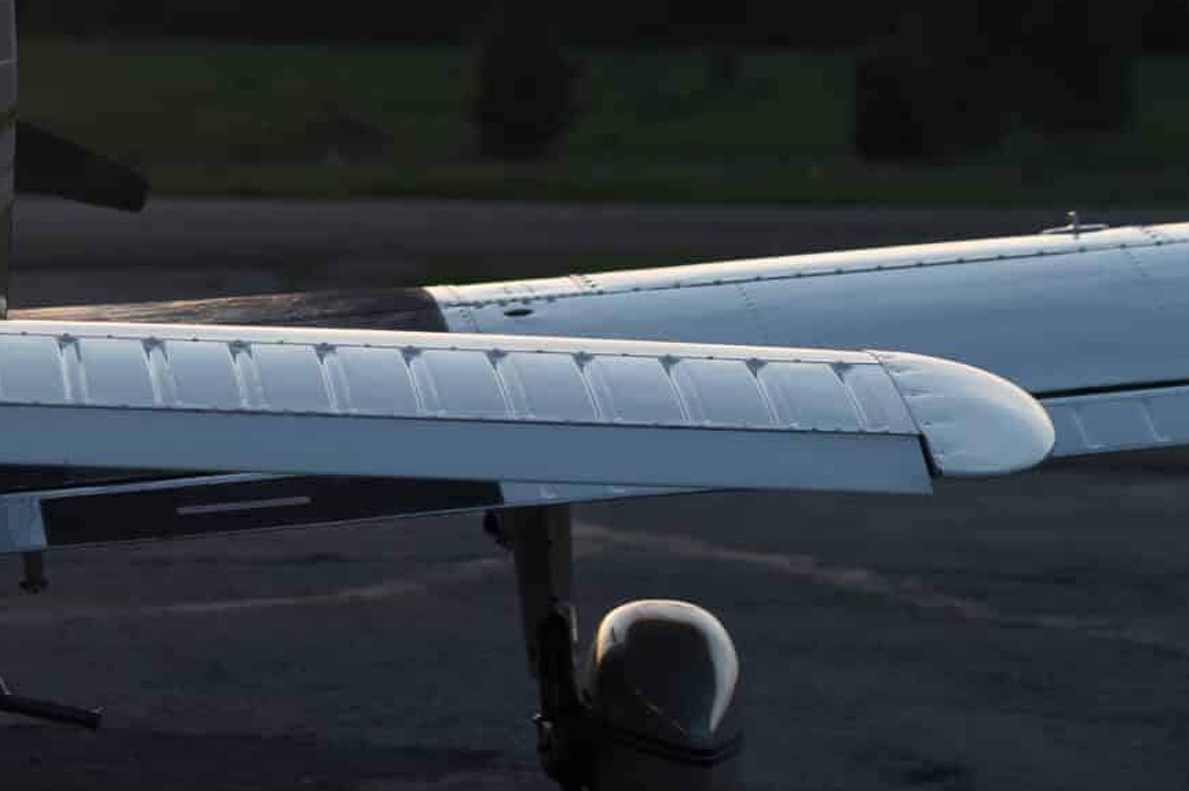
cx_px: -399
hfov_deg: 6.2
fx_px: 10959
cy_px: -159
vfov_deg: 4.1
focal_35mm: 332
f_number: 5.6
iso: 800
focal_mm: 112
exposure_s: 1/1600
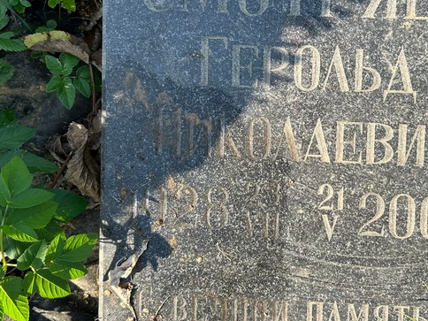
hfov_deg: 43.2
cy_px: 120
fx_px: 532
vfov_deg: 33.4
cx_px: 287
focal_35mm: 43
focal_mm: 5.7
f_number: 1.5
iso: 50
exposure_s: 1/982
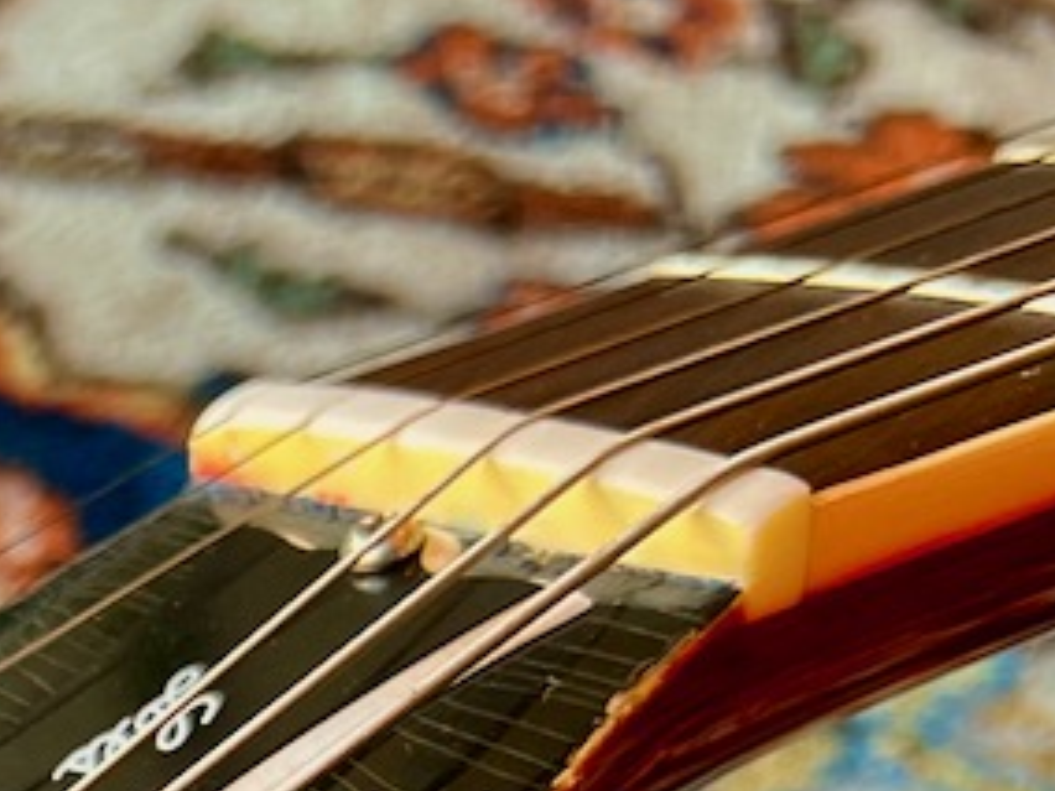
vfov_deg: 11.5
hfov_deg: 14.8
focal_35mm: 117
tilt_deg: -47.0
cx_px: -832
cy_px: 1523
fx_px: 3566
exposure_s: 1/100
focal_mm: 5.7
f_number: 1.5
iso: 125
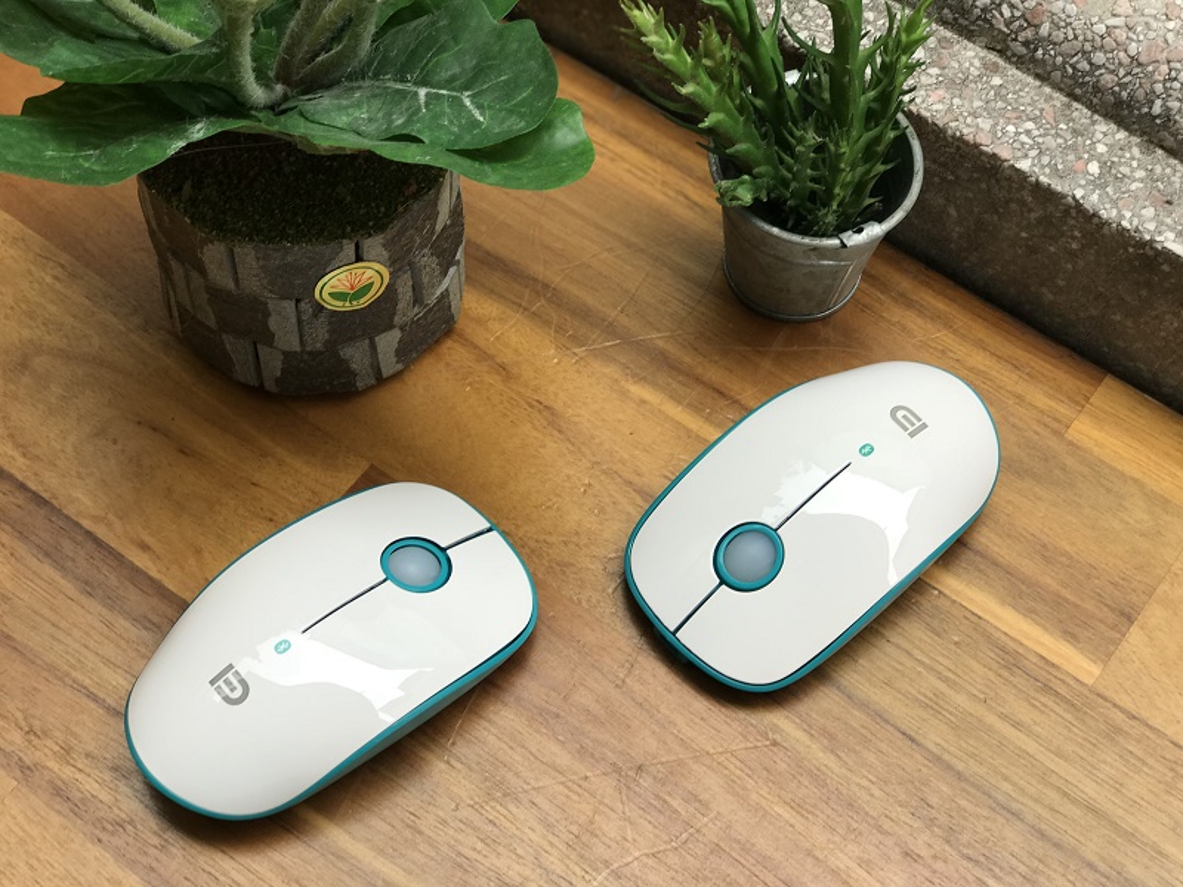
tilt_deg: -61.4
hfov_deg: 33.8
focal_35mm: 57
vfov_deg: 25.7
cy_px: 444
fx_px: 1948
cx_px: 592
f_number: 2.8
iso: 20
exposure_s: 1/124
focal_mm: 6.6
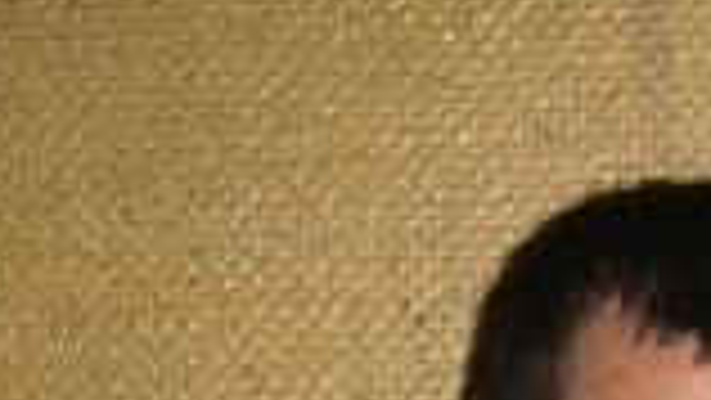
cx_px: 891
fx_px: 2961
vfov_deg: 7.4
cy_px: 836
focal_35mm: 157
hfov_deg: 13.3
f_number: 2.8
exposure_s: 1/60
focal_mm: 7.9
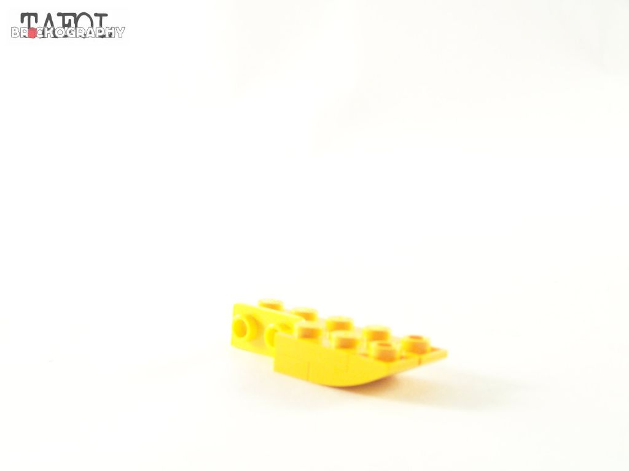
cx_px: 314
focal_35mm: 67
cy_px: 236
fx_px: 1217
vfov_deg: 21.9
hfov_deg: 29.0
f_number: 3.2
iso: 400
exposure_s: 1/45
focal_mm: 11.1
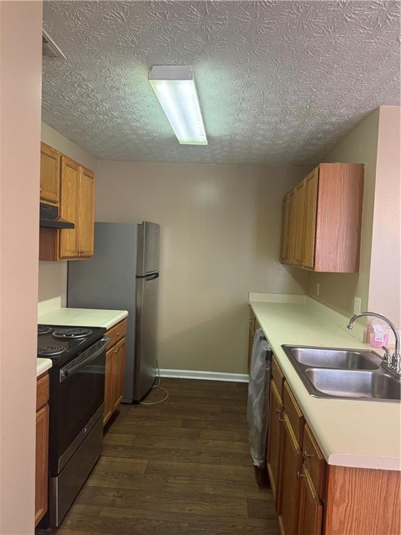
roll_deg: -2.2
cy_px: 268
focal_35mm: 24
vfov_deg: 71.6
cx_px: 200
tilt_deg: -3.1
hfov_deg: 56.8
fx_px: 371
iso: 400
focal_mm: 6.76
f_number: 1.78
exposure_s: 1/60
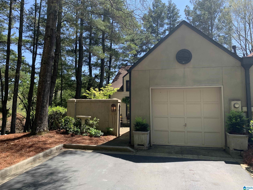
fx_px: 190
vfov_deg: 53.1
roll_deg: -0.5
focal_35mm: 26
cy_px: 95
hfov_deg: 67.3
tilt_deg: +5.2
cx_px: 126
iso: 25
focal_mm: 4.25
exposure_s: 1/627
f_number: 1.8
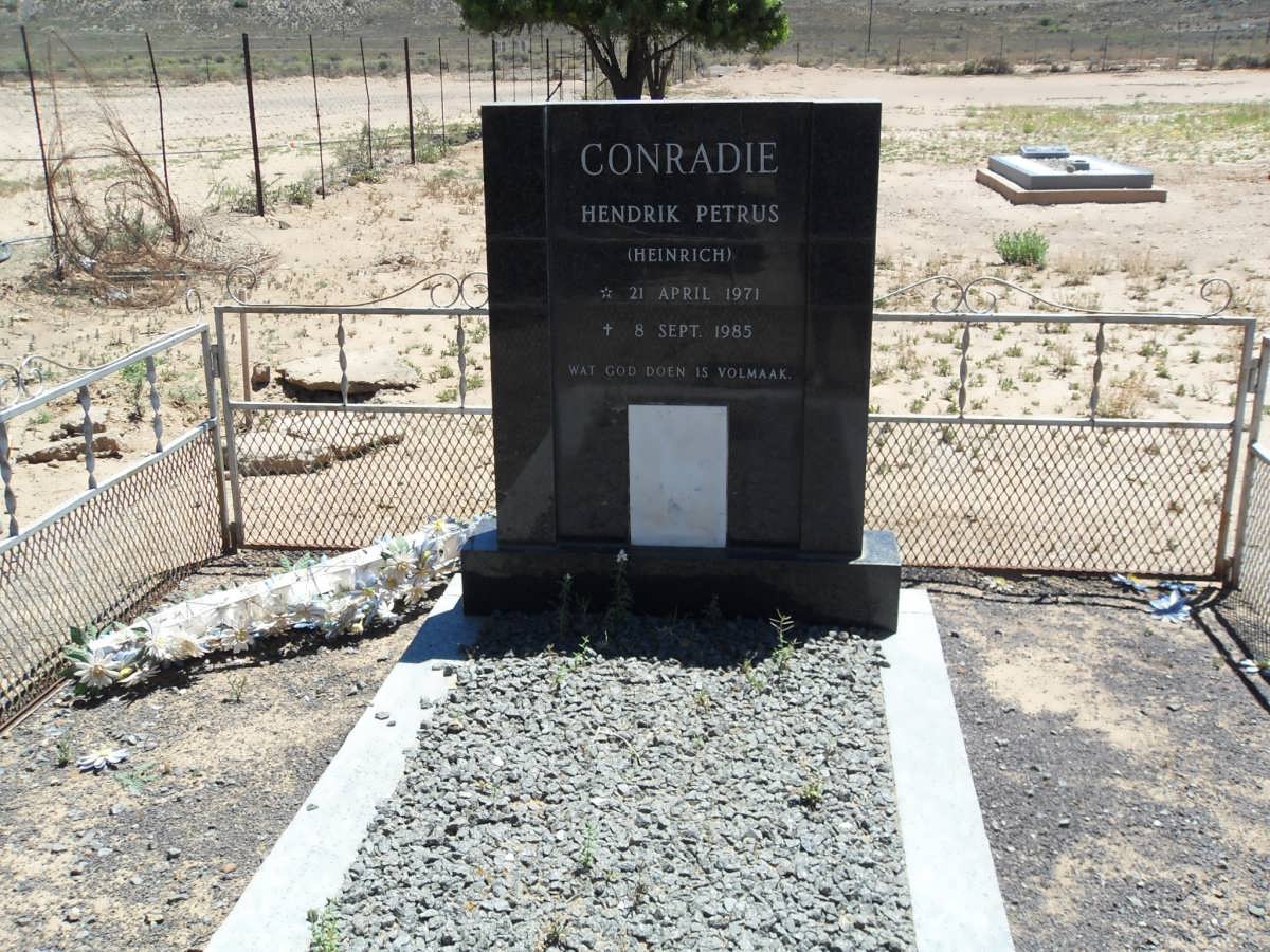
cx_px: 635
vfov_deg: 40.7
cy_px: 476
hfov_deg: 52.6
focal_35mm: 35
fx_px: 1284
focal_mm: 6.3
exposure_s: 1/125
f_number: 8.2
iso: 80
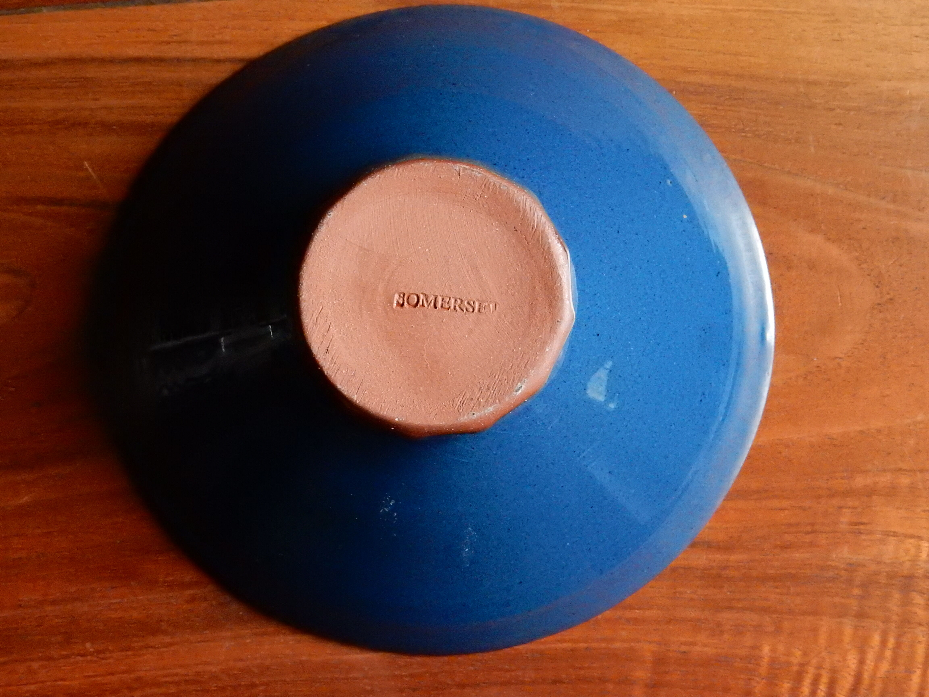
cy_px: 348
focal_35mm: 51
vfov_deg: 28.6
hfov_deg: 37.5
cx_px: 464
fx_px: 1369
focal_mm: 9
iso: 1600
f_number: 4.5
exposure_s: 1/40
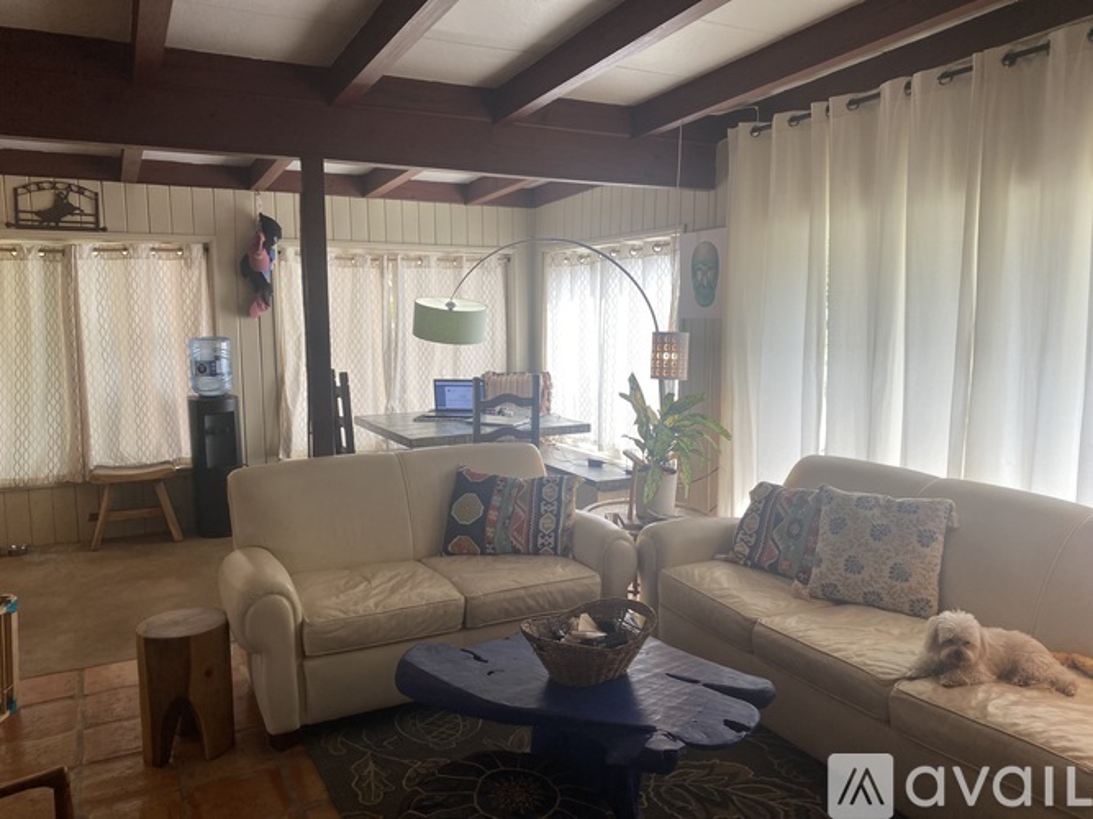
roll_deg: +0.3
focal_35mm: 26
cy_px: 410
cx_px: 546
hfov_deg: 67.3
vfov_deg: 53.0
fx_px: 821
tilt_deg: -4.0
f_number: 1.8
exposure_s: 1/120
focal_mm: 4.25
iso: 64
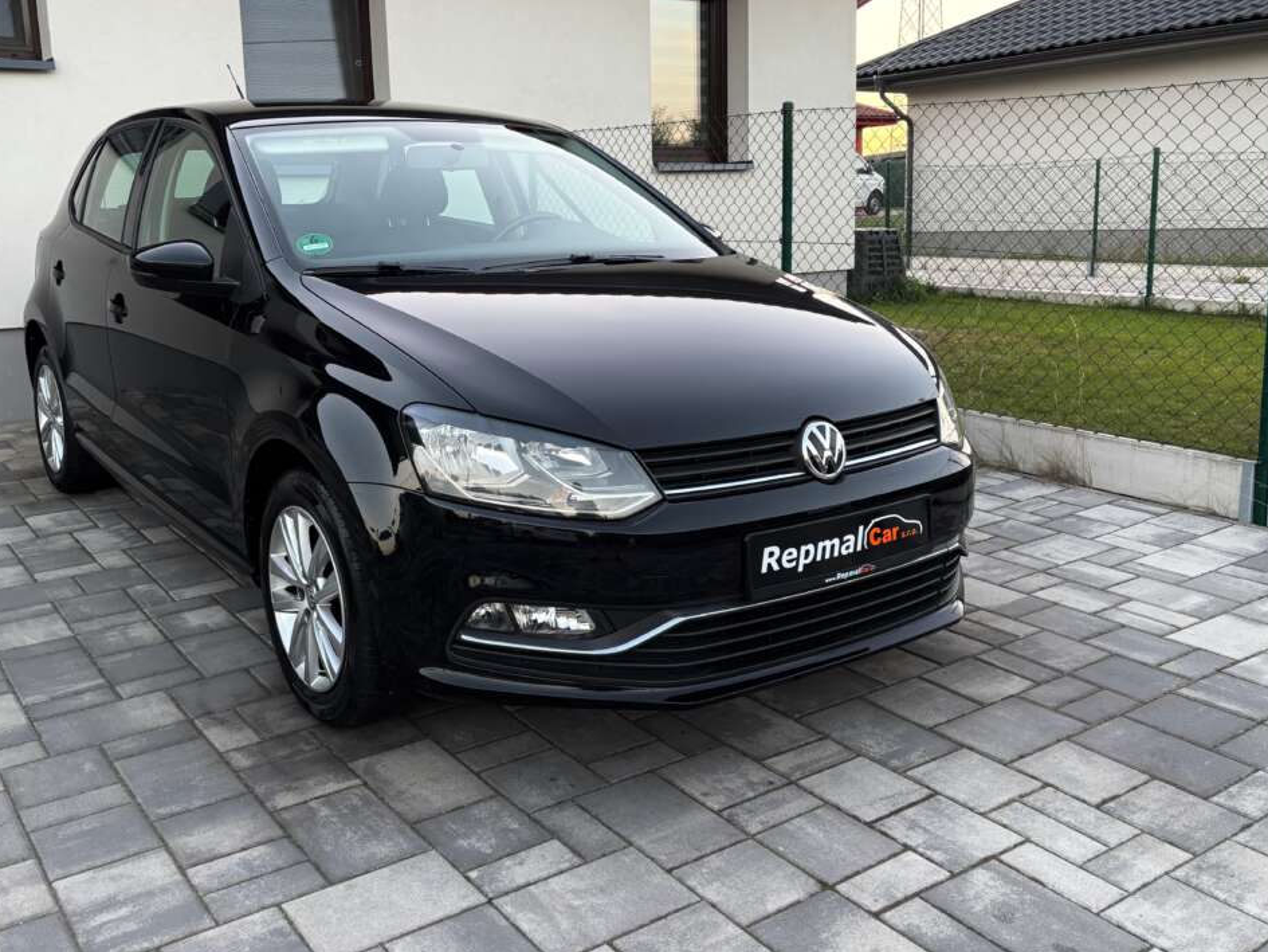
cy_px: 422
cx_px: 561
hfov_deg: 55.2
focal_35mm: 33
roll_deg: +1.4
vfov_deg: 42.9
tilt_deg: -9.6
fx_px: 1209
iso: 125
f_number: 1.6
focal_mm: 5.96
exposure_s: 1/121
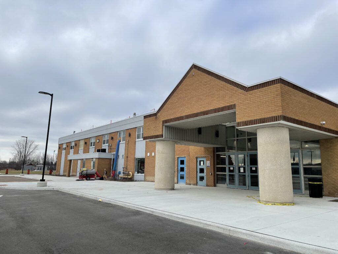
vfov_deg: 53.1
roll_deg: -0.5
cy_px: 127
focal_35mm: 26
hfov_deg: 67.3
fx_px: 254
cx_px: 169
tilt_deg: +10.7
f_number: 1.6
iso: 32
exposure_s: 1/2747
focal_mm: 4.2
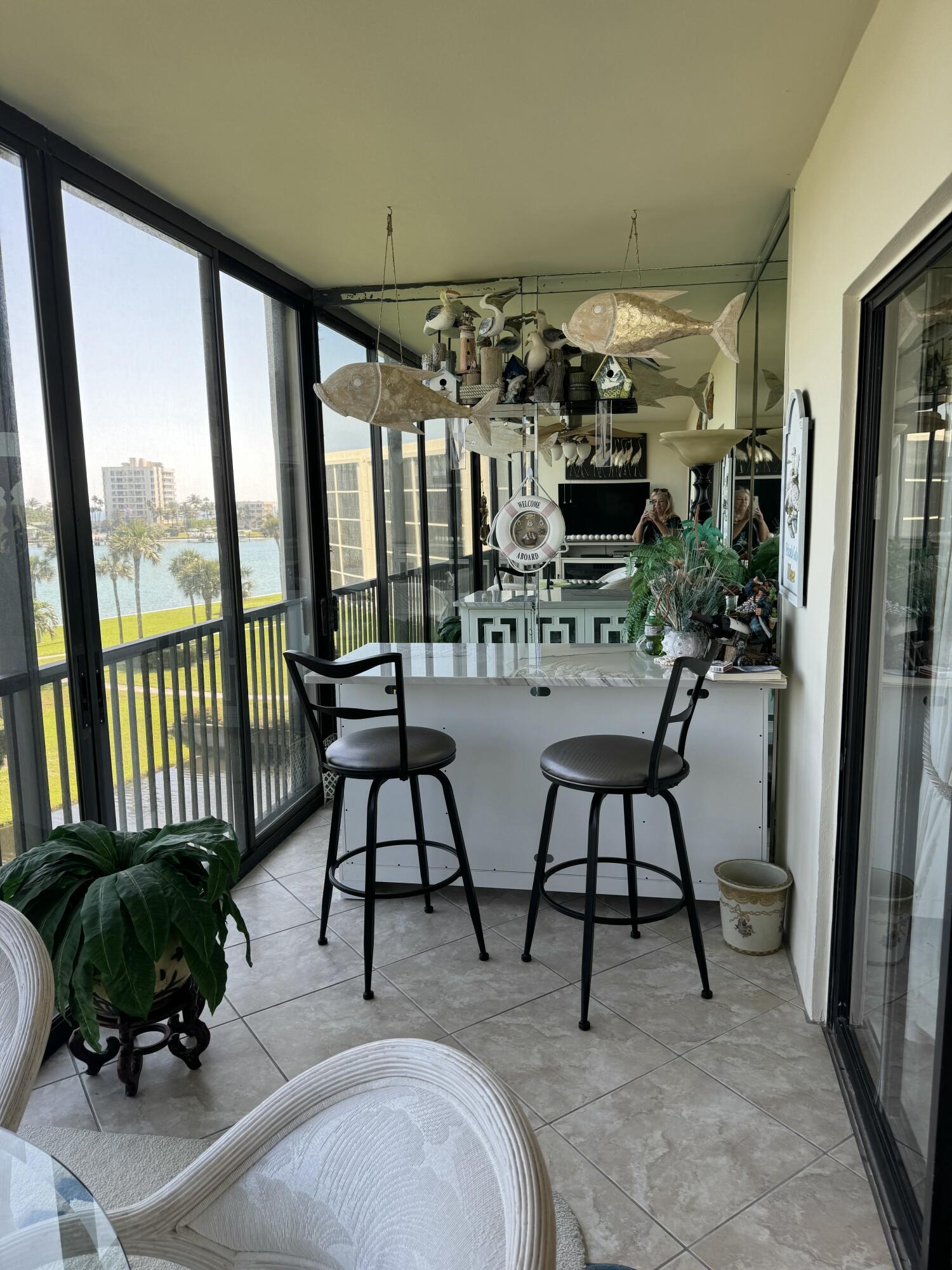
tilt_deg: -8.4
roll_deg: +1.0
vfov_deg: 71.6
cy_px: 635
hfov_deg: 56.8
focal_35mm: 24
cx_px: 476
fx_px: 880
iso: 80
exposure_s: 1/302
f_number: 1.78
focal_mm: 6.76
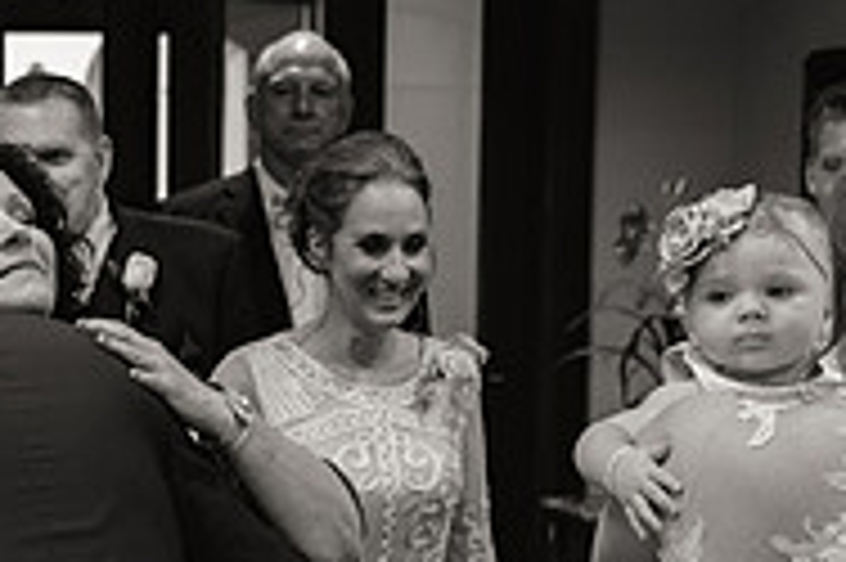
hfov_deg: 18.5
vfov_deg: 12.5
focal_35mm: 108
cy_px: 528
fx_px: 2536
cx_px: 27
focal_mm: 35
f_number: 2.8
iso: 1600
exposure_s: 1/125
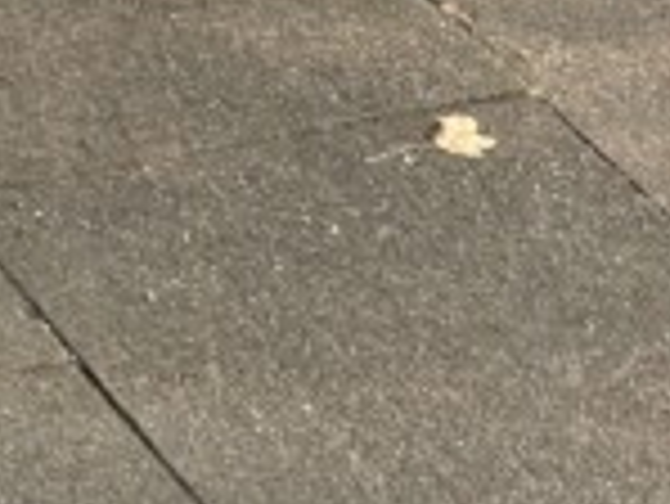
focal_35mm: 179
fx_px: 3467
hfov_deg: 10.9
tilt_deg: -53.2
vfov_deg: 6.4
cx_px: -99
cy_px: 2174
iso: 80
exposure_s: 1/122
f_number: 1.6
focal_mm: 5.96
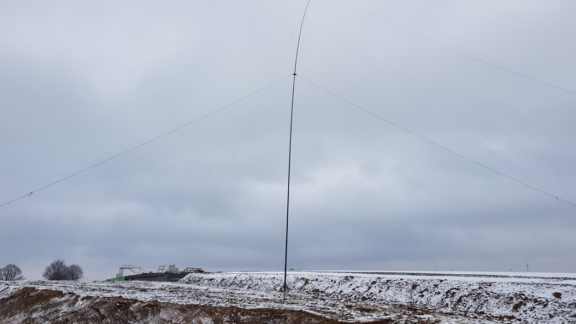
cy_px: 162
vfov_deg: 40.2
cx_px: 283
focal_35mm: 29
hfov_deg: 66.1
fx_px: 443
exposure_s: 1/706
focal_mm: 4.2
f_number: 1.7
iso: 40
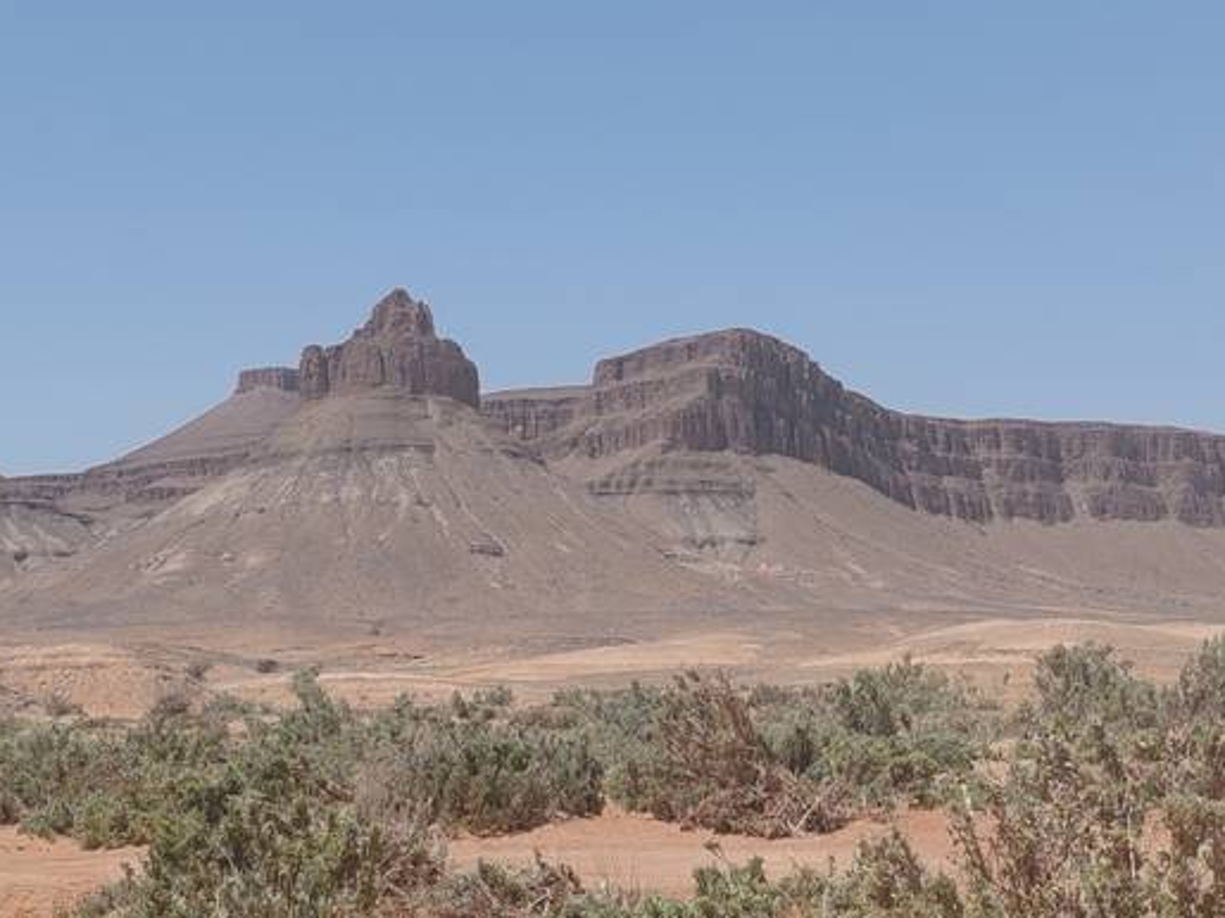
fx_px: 3856
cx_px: 604
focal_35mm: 109
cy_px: 433
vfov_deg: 13.6
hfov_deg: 18.0
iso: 50
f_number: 1.9
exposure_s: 1/810
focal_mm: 6.12
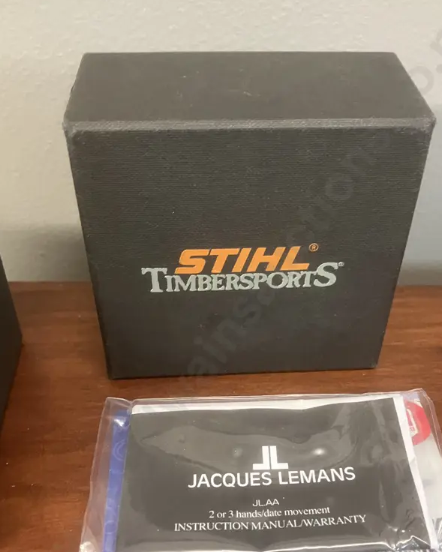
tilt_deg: -40.5
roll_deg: -1.2
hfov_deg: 39.1
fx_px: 621
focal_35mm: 38
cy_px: 319
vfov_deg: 47.8
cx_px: 240
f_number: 1.8
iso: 320
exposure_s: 1/33
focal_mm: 3.99
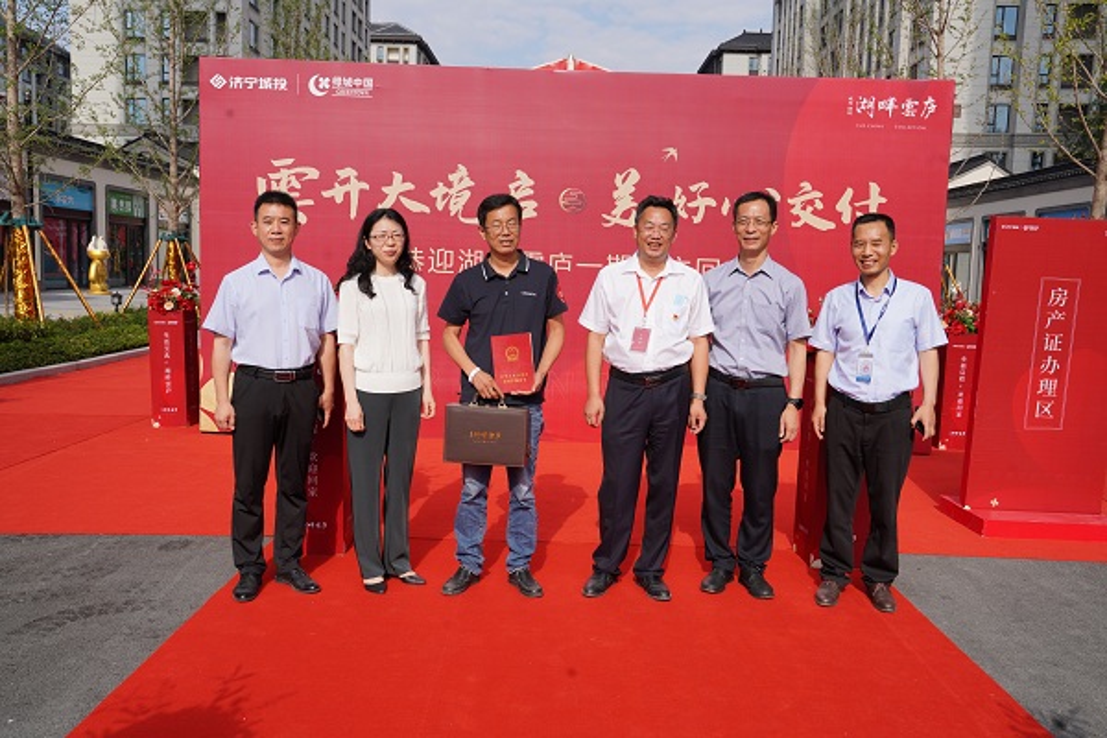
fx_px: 984
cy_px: 369
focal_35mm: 32
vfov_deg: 41.1
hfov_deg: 58.7
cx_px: 554
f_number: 10
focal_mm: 32
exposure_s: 1/250
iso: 100
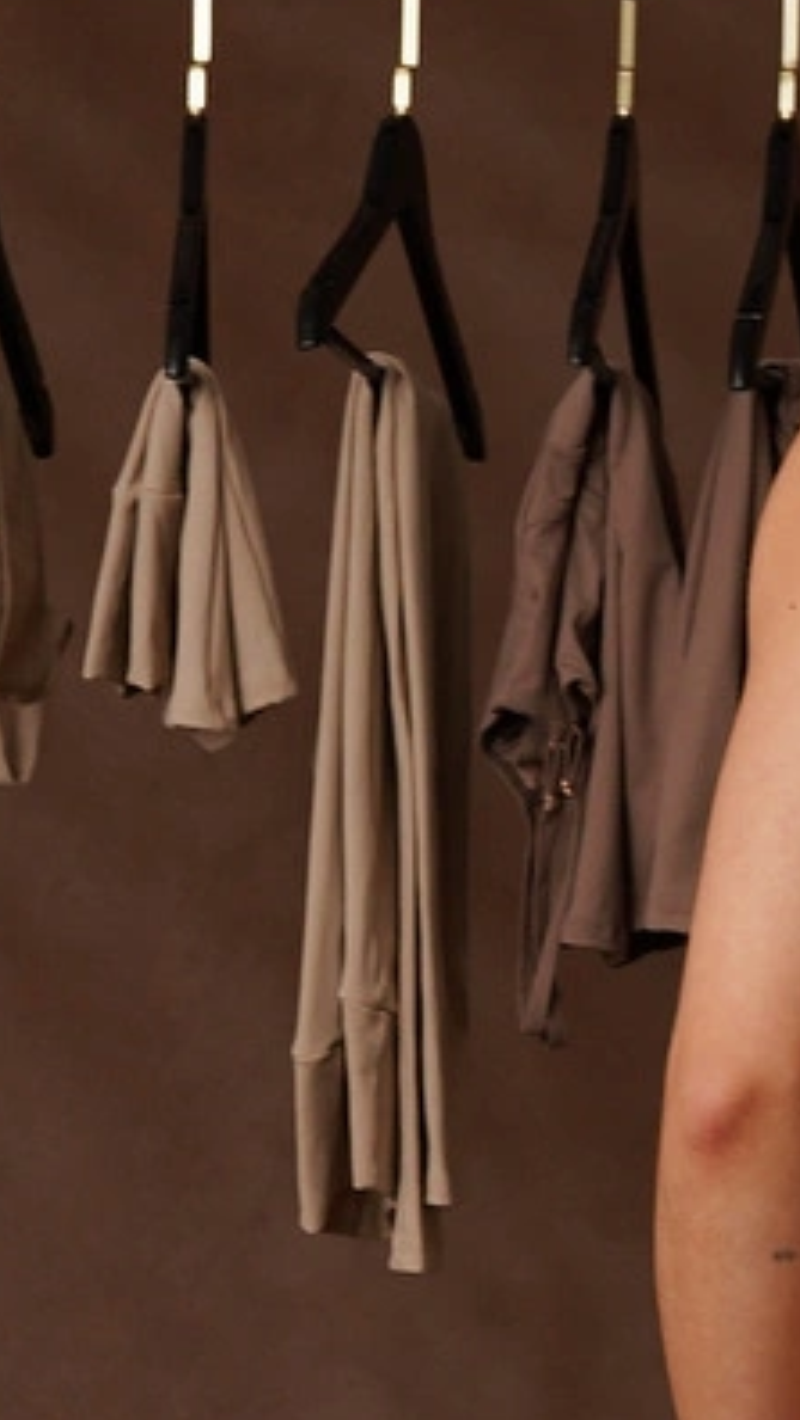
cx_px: 1324
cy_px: 1700
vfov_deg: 18.3
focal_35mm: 111
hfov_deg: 10.4
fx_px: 4182
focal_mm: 35
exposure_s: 1/125
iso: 800
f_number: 5.6
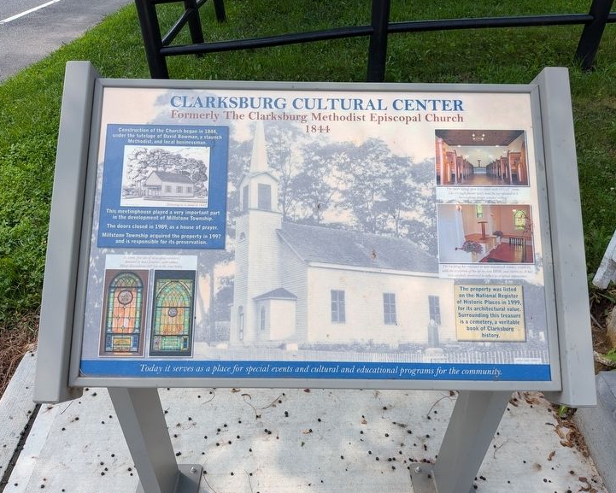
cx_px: 298
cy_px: 241
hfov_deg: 66.0
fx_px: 474
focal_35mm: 26
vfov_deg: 54.9
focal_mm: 4.53
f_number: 1.7
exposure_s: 1/569
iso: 38
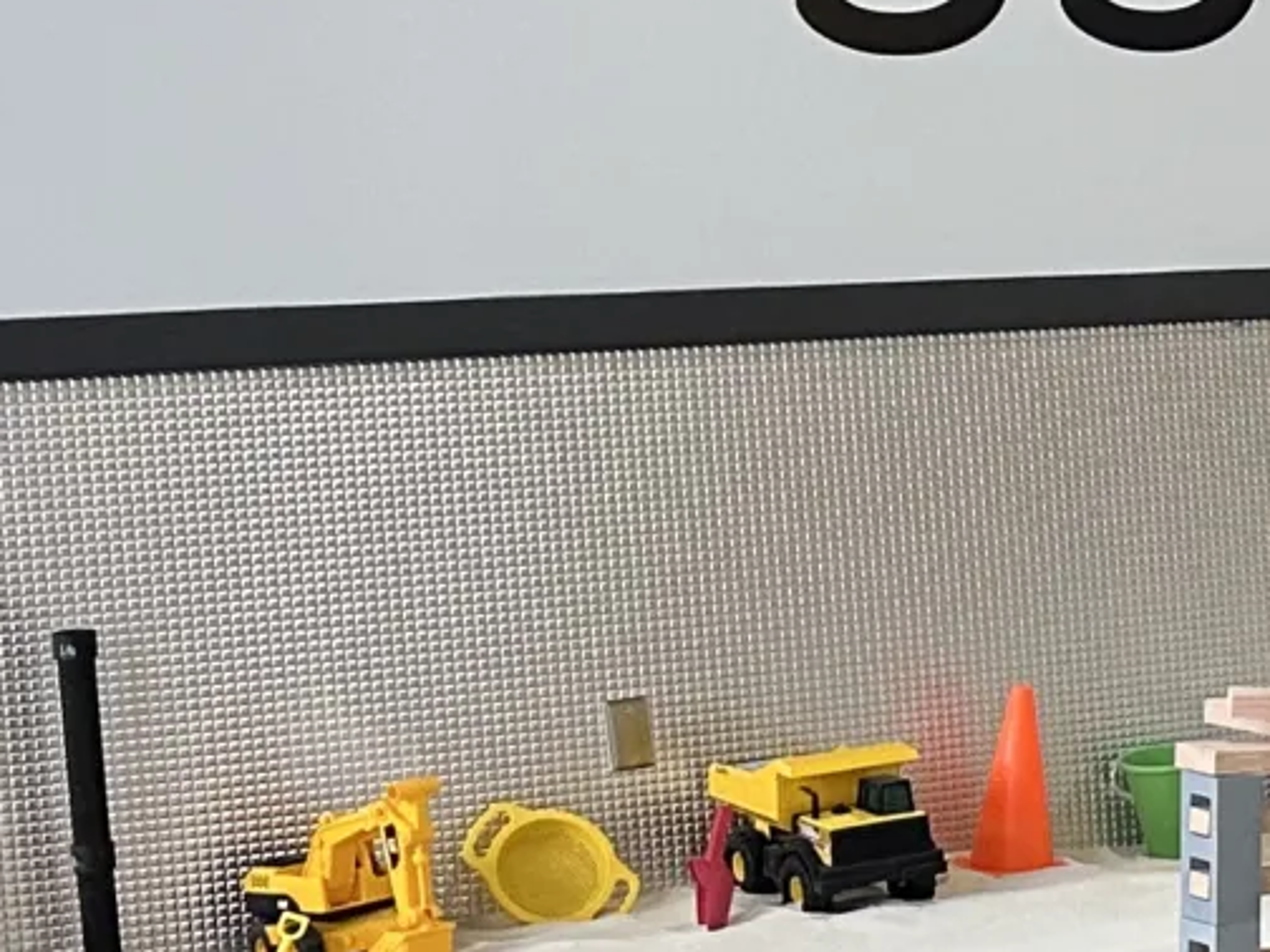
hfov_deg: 13.5
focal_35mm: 122
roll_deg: +2.1
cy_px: 509
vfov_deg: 12.1
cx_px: 2646
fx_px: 4476
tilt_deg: -3.7
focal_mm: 6.86
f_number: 1.78
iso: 200
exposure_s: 1/120
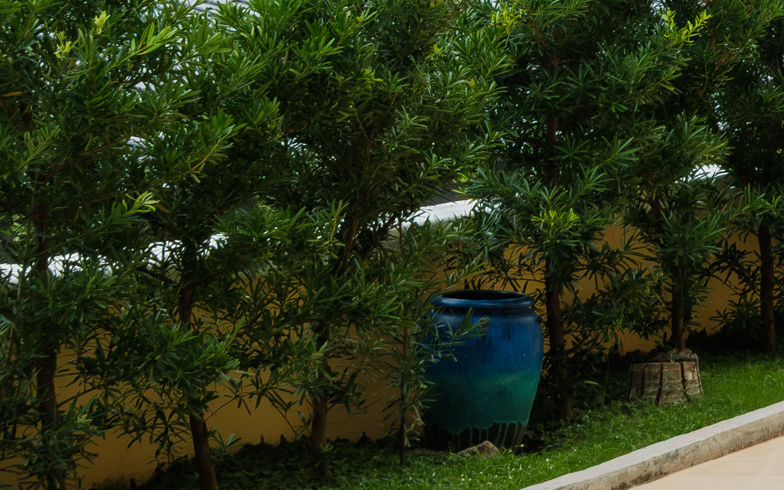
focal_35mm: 138
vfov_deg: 9.4
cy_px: -68
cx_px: 1411
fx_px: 2949
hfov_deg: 13.6
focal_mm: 24
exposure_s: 1/320
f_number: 7.1
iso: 400
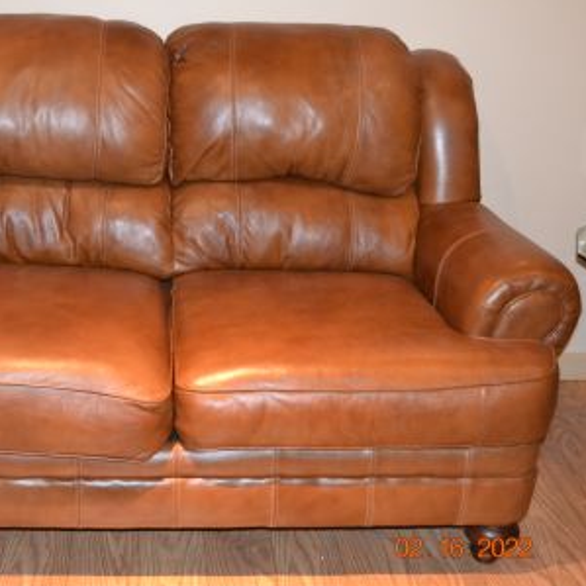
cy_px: 293
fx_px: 977
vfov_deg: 33.4
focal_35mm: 51
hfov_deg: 32.9
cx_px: 167
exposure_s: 1/60
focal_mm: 26
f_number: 4
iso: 3200
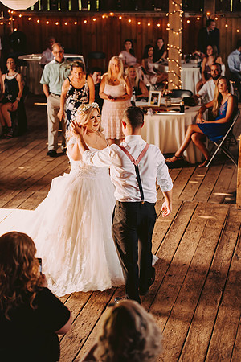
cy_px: 181
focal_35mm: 70
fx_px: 703
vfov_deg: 28.8
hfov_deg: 19.5
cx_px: 120
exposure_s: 1/125
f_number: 2.8
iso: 320
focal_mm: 70
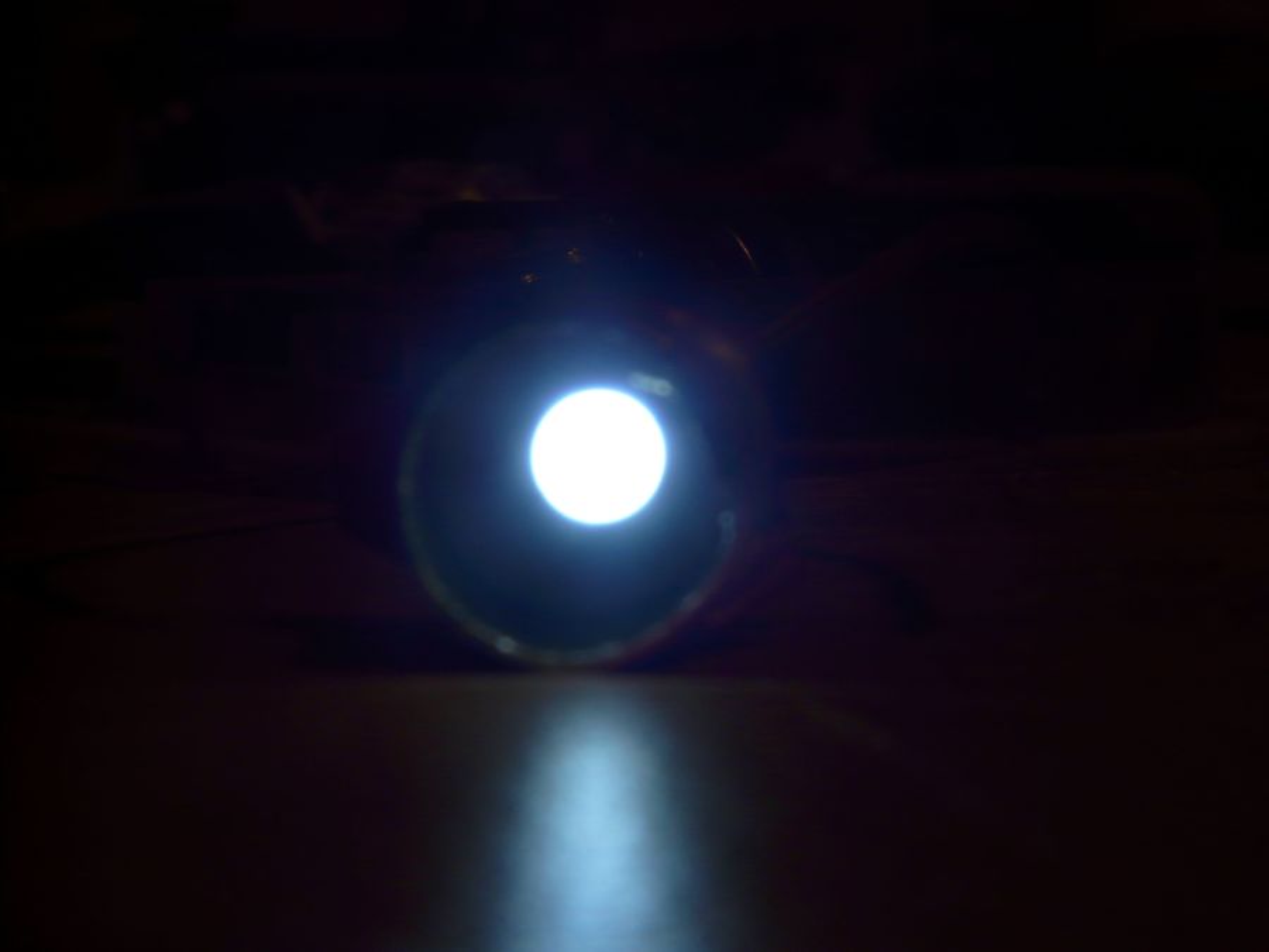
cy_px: 476
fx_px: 3189
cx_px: 634
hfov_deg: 22.5
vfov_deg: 17.0
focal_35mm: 87
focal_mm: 14.3
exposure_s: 1/30
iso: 100
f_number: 8
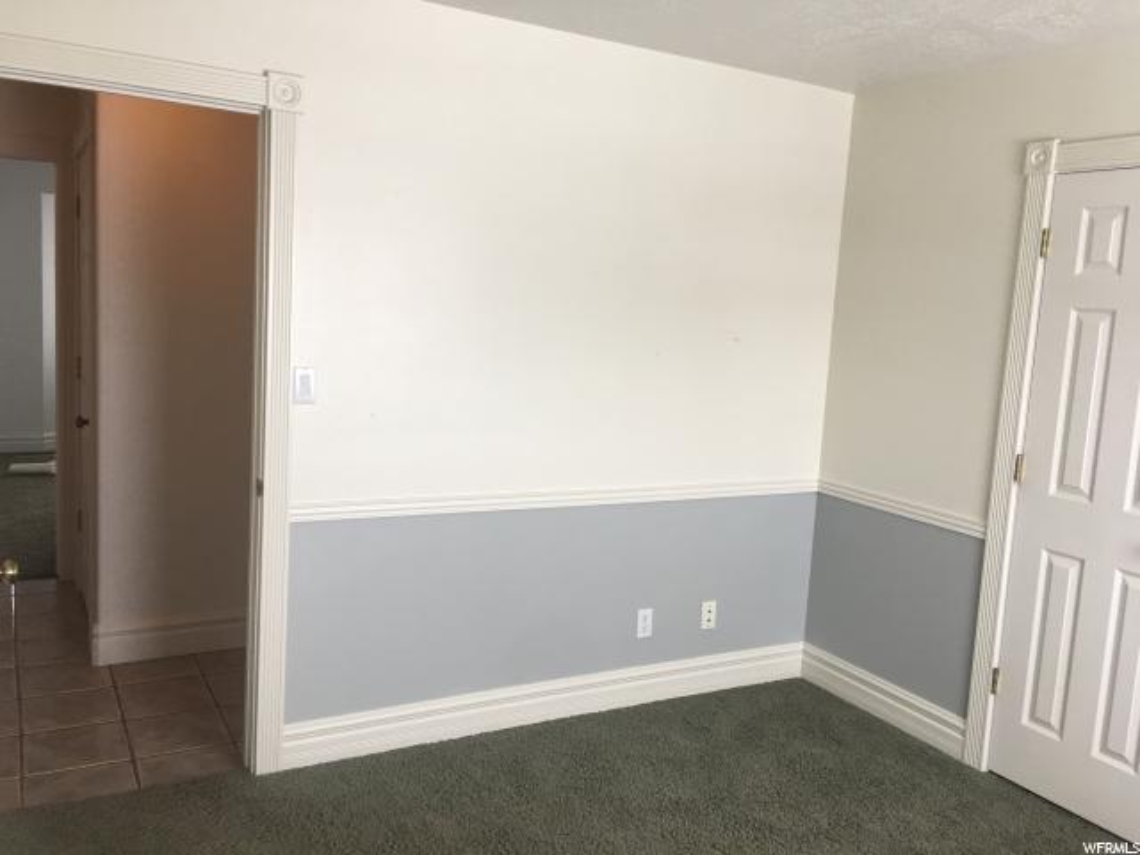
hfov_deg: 61.7
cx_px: 570
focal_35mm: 29
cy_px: 428
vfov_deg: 48.2
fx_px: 955
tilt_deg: -6.1
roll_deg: -3.6
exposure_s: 1/40
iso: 25
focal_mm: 4.15
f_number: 2.2
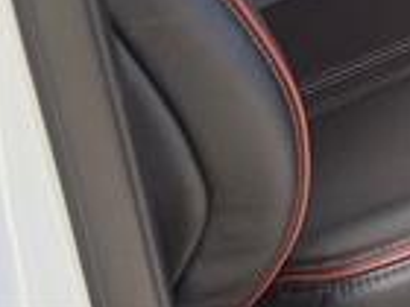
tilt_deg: -13.8
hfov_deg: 14.5
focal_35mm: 119
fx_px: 1409
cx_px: 744
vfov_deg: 10.9
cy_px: -386
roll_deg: +1.8
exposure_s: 1/489
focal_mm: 5.96
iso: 64
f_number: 1.6
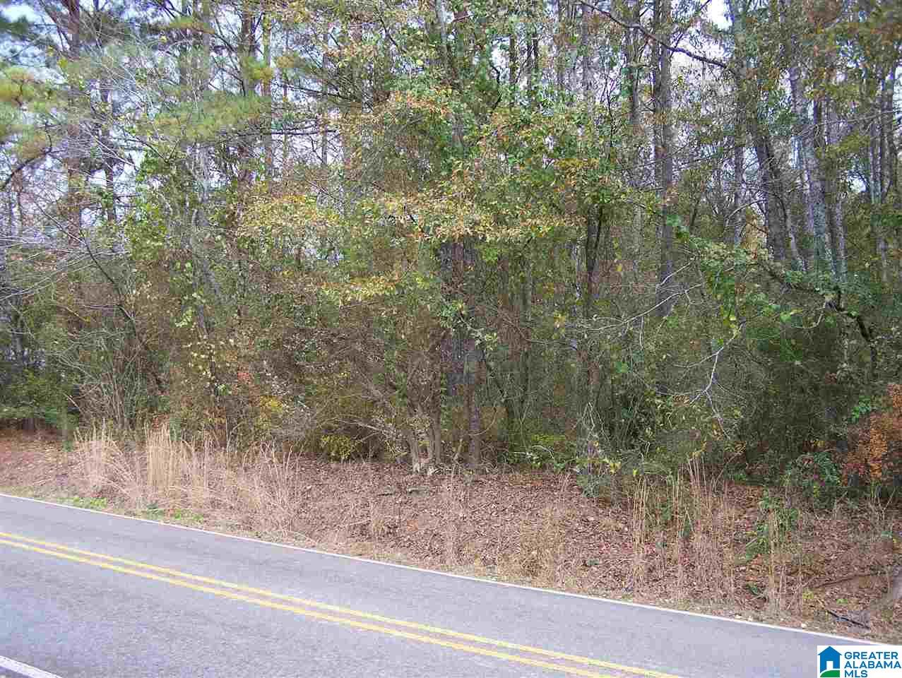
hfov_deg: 48.9
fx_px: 991
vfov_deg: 37.8
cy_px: 339
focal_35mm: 38
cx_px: 451
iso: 80
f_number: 2.8
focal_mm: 6.3
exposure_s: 1/60
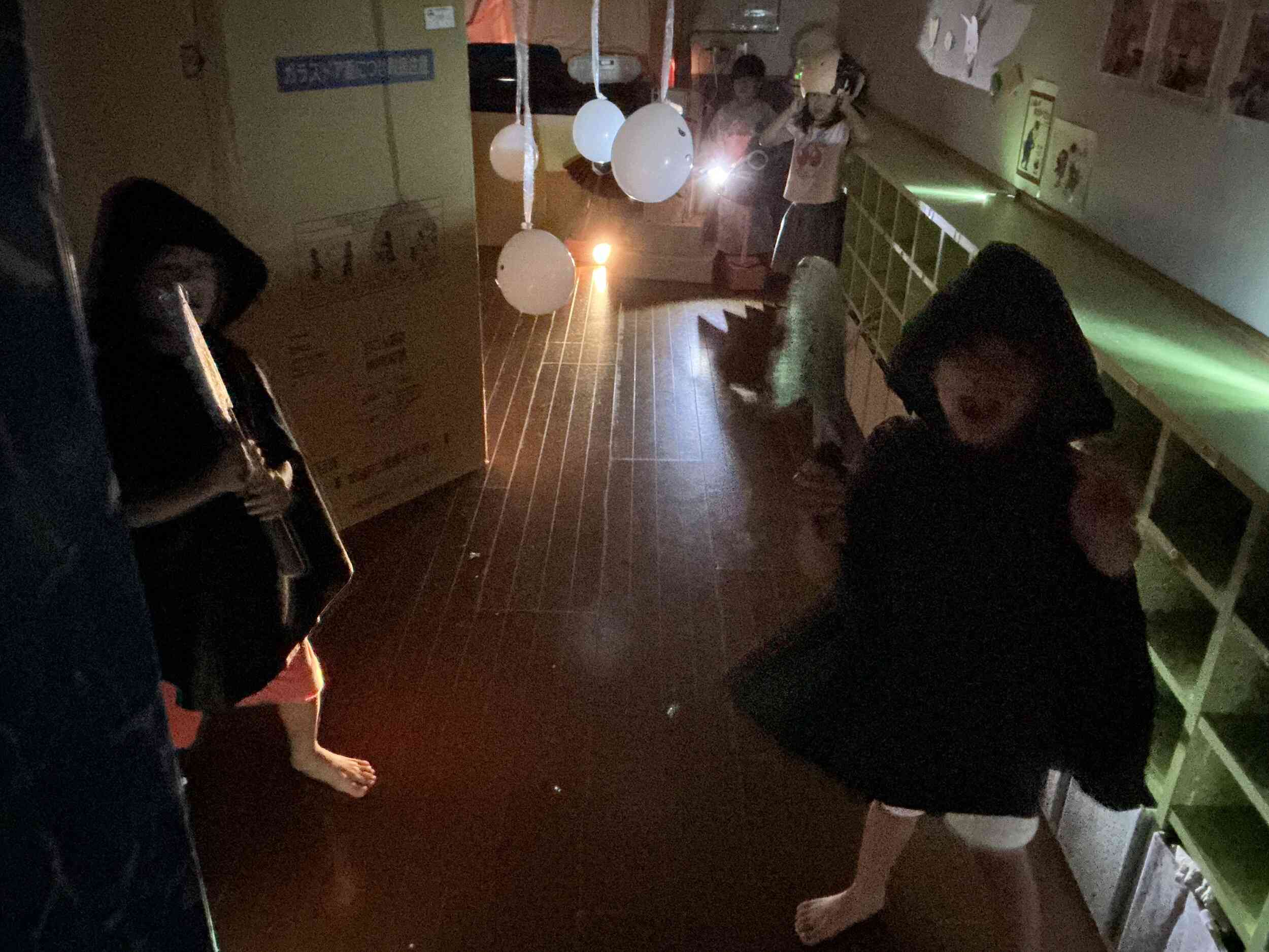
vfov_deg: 48.2
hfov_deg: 61.7
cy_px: 476
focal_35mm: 29
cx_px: 634
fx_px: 1063
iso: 1600
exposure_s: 1/15
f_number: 1.8
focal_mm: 3
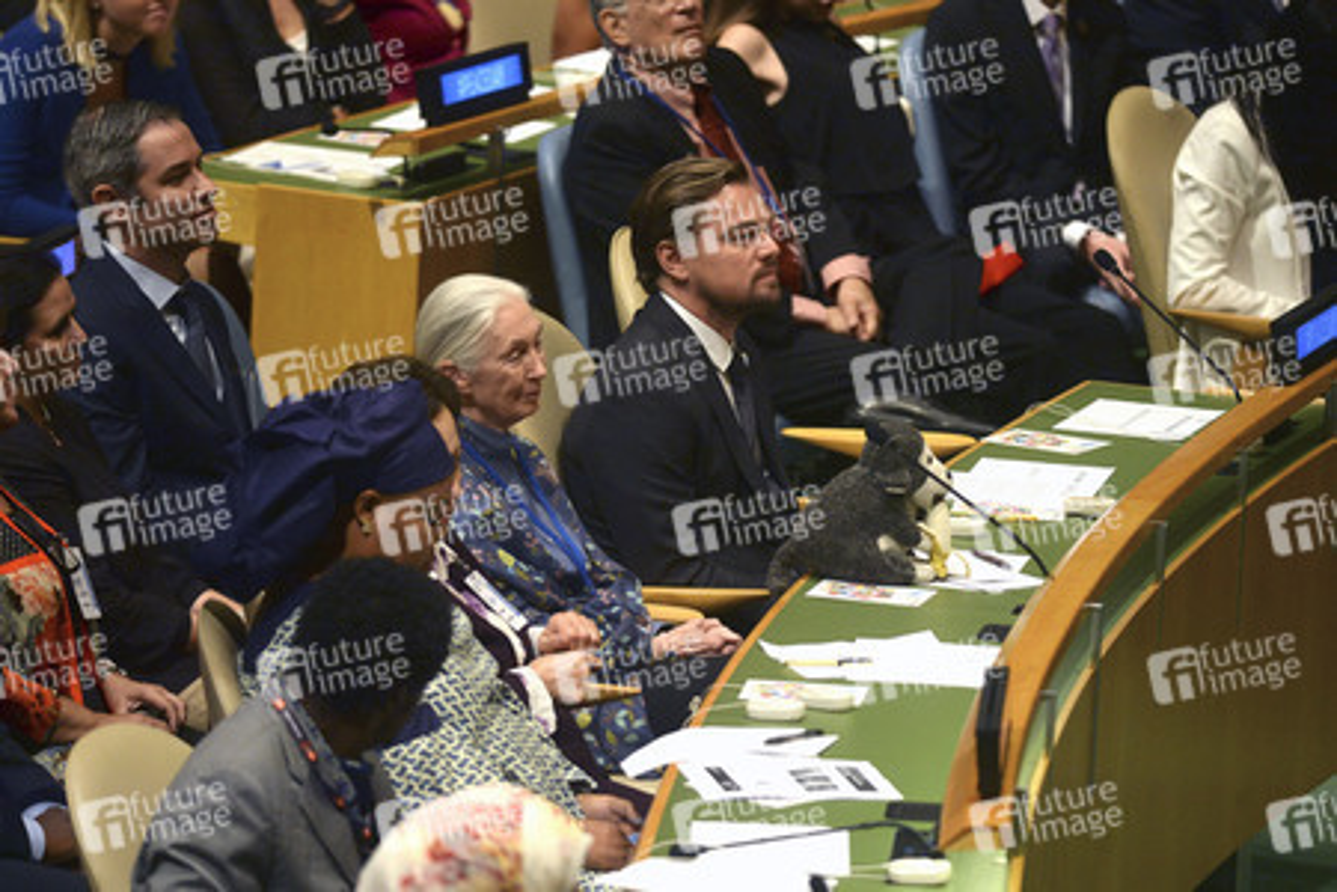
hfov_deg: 6.9
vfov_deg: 4.6
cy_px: 446
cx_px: 668
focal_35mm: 300
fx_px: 11141
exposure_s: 1/200
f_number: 4
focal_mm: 300
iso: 2500
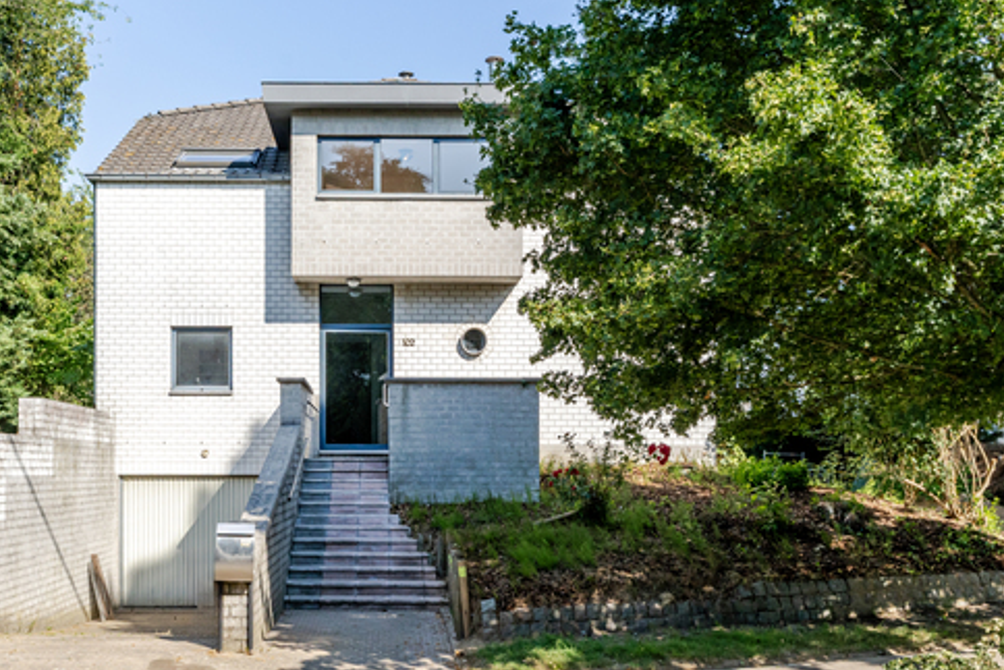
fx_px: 1060
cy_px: 332
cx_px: 456
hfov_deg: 50.6
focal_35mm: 38
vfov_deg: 35.1
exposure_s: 1/500
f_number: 11
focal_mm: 23
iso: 800
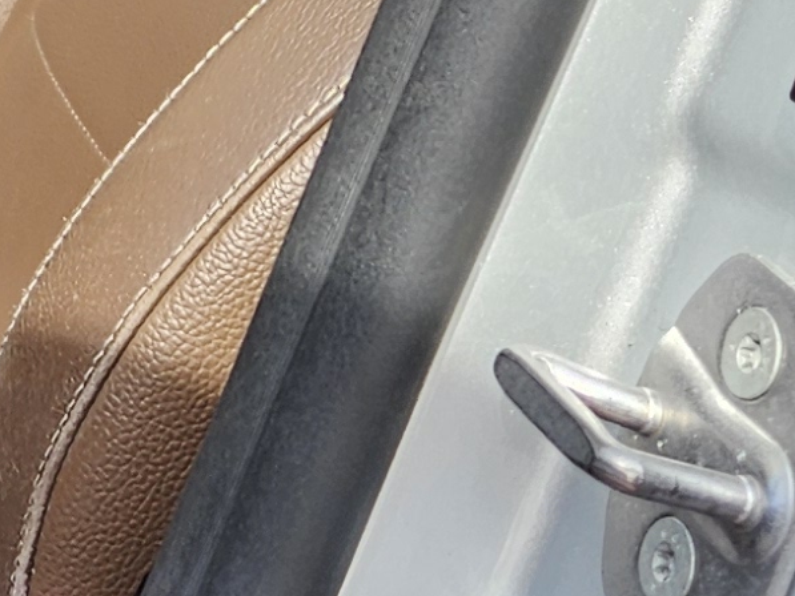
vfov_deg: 9.1
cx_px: -995
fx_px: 3538
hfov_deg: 11.1
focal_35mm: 154
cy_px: -592
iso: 25
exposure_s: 1/392
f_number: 1.8
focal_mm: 5.4
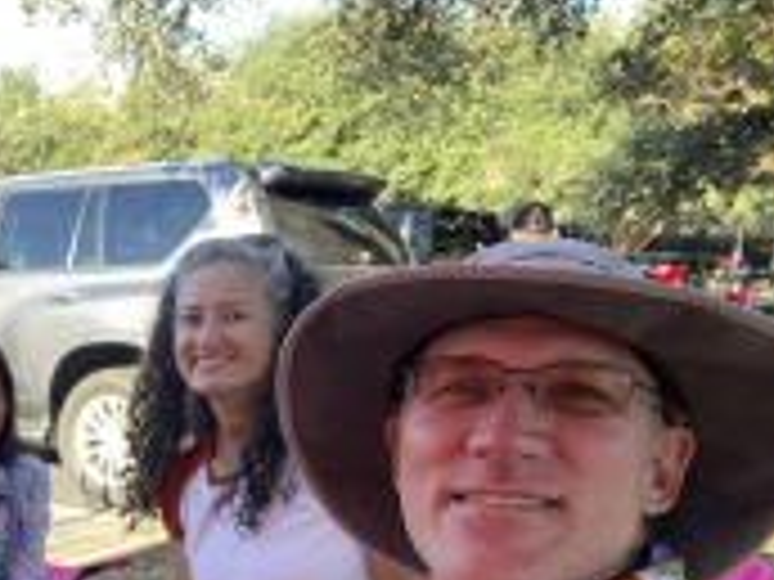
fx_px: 1096
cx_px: 14
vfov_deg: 28.7
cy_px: 499
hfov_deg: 35.5
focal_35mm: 49
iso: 50
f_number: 2.2
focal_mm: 2.71
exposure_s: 1/122
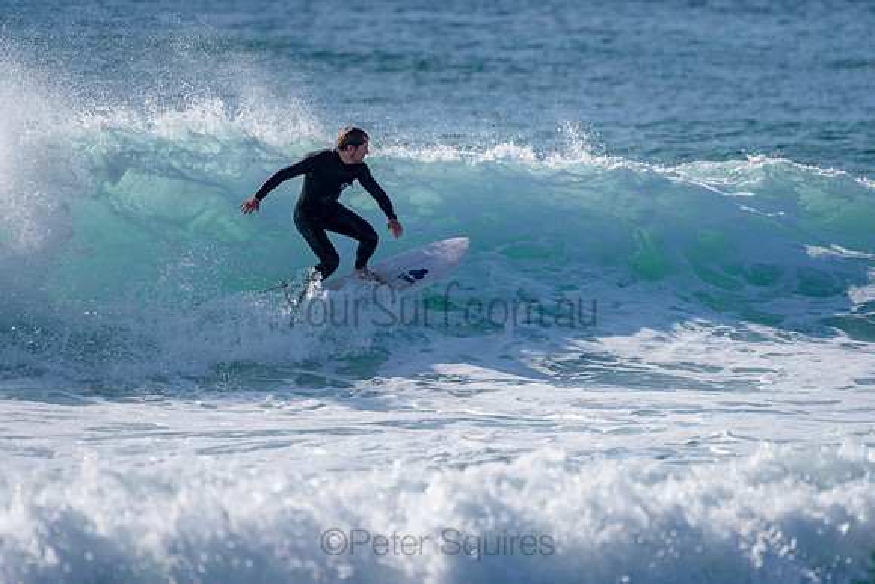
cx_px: 394
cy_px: 226
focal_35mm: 613
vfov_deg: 2.2
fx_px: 14898
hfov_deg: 3.4
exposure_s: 1/3200
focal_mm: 500
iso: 180
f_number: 5.6
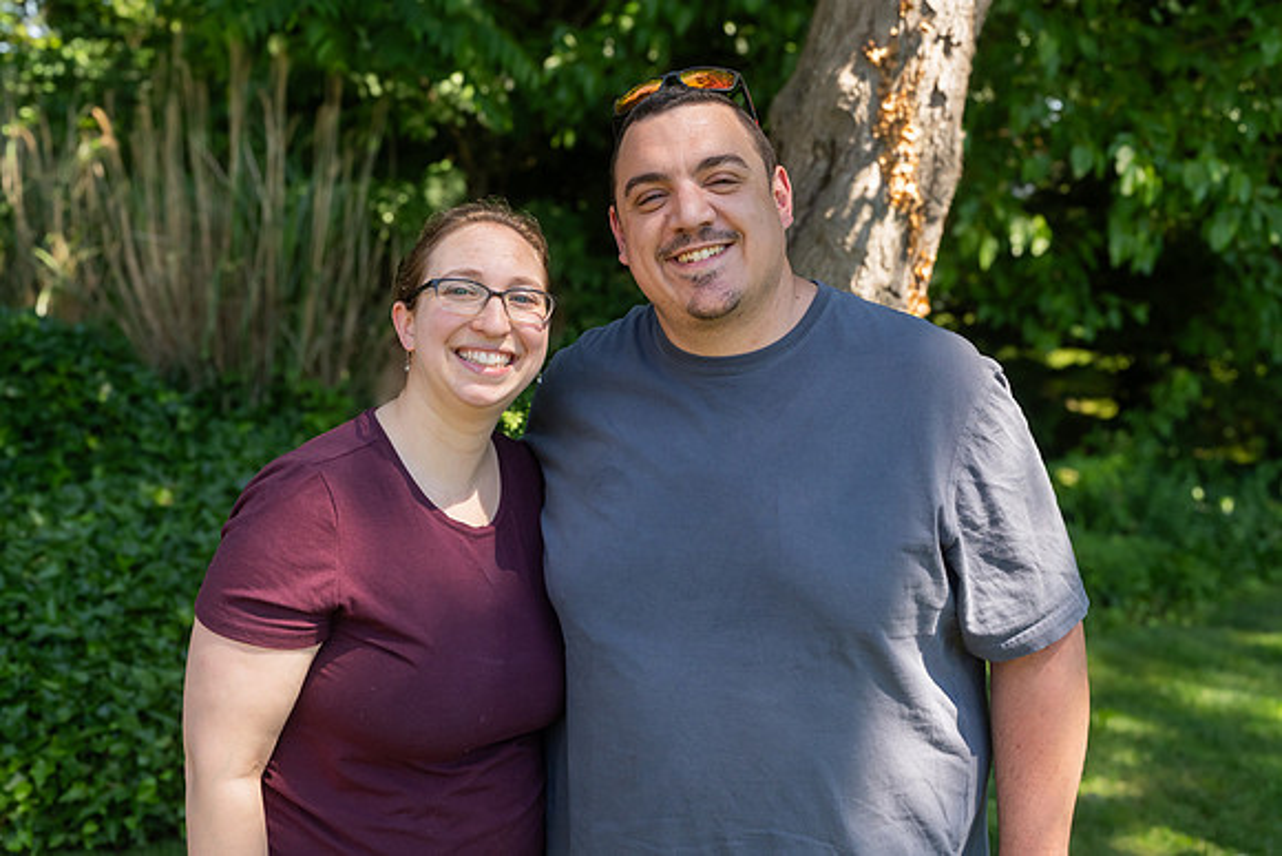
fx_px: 1229
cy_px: 428
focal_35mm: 34
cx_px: 641
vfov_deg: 38.4
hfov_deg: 55.1
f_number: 6.3
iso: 640
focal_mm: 23
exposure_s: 1/400
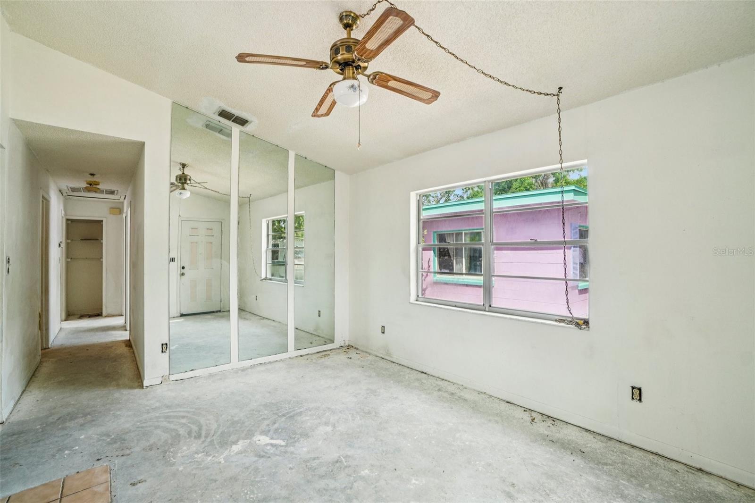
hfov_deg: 100.4
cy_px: 252
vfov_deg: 77.3
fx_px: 314
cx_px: 378
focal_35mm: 15
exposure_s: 1/30
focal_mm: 10
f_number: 8
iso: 125
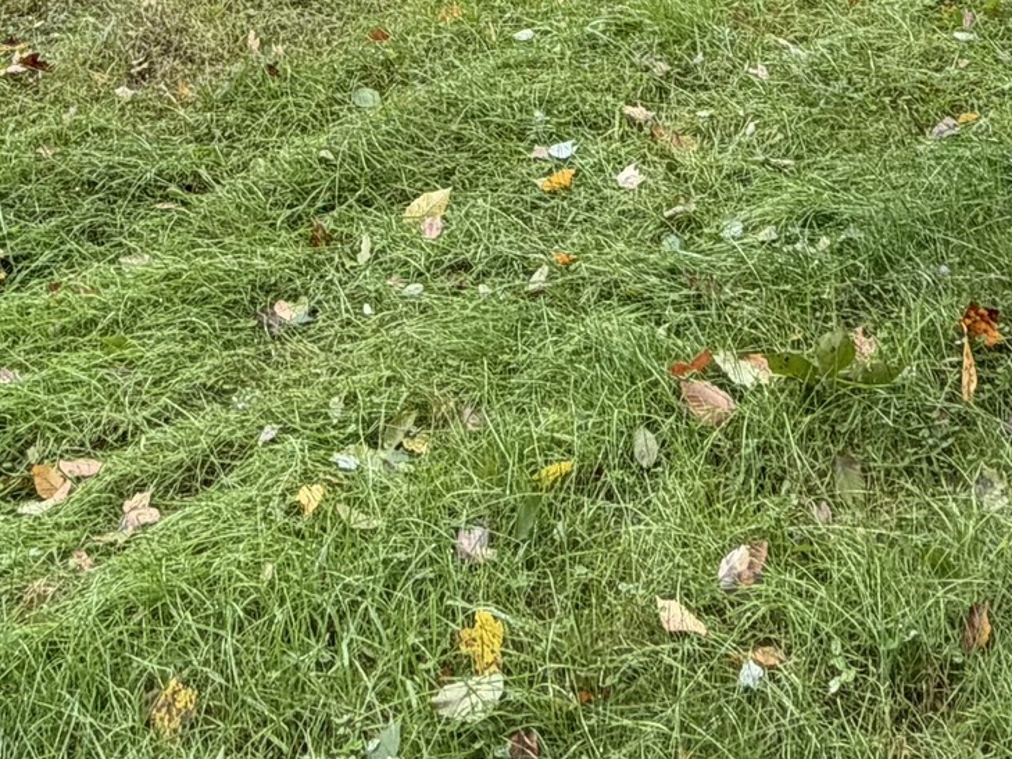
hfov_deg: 32.7
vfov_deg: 19.9
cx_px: 508
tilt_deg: +2.9
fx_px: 1725
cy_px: -511
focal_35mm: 59
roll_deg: +2.0
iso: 50
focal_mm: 2.22
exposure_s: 1/227
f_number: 2.2
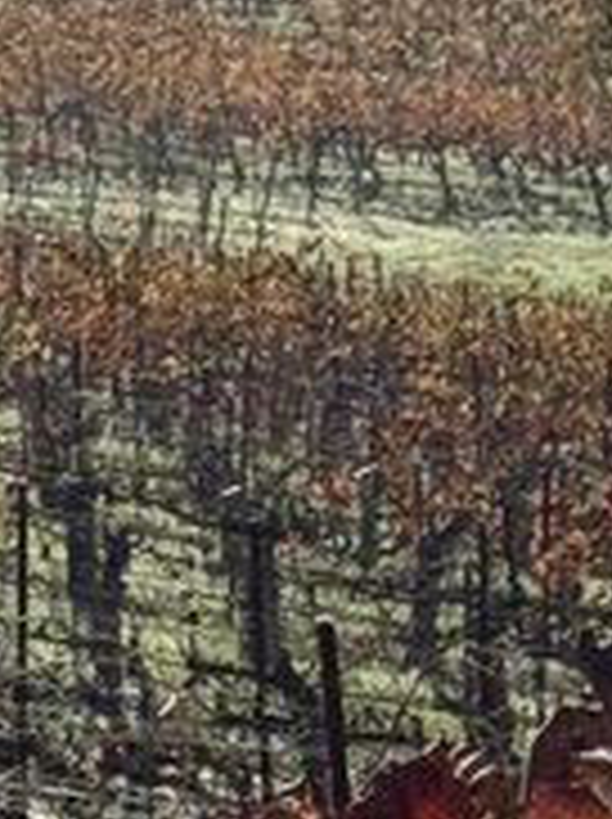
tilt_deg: +0.3
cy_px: -364
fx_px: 7490
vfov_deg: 6.2
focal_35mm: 317
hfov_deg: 4.6
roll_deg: +2.2
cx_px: -432
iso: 50
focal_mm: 6.76
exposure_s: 1/11364
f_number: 1.78
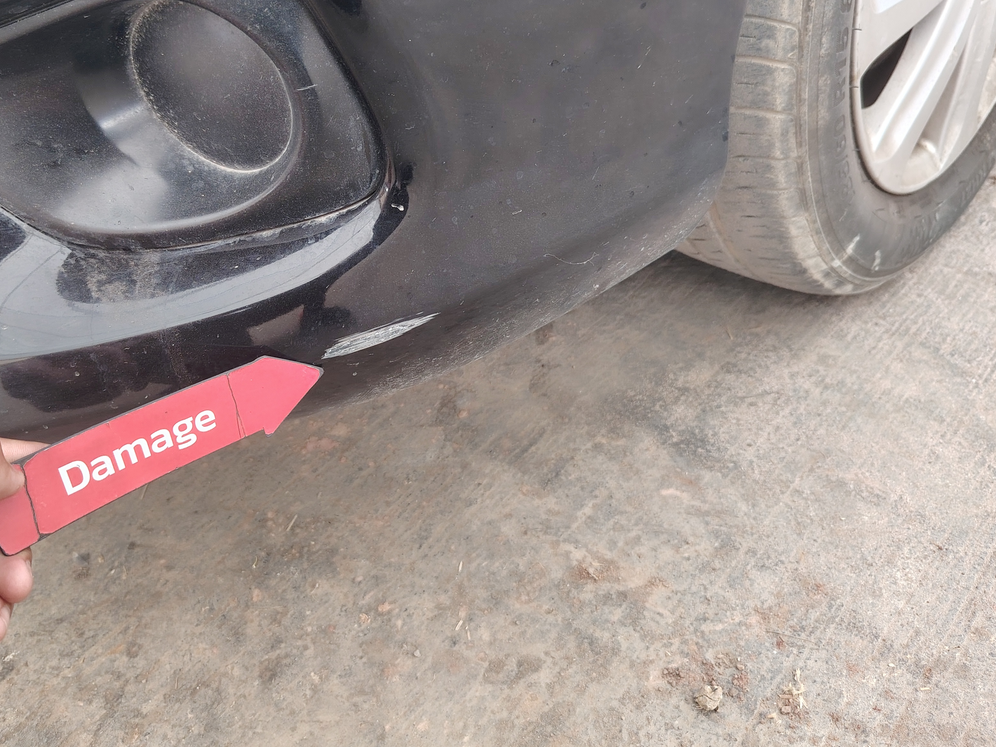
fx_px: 892
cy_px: 279
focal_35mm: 31
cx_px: 409
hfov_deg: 58.0
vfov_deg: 45.1
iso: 663
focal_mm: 5.25
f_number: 1.75
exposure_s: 1/33.3
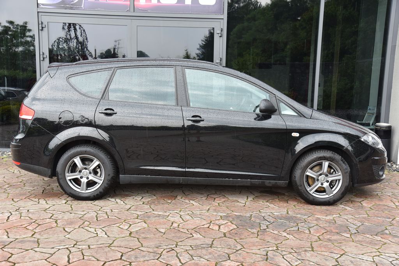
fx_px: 421
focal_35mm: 38
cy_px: 133
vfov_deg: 35.1
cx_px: 200
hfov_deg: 50.7
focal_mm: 38
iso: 500
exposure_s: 1/125
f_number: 5.6
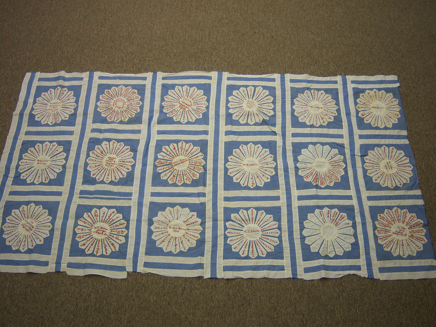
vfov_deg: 39.7
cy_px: 164
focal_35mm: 36
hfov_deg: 51.4
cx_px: 218
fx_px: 453
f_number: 2.8
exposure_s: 1/80
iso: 80
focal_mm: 7.5
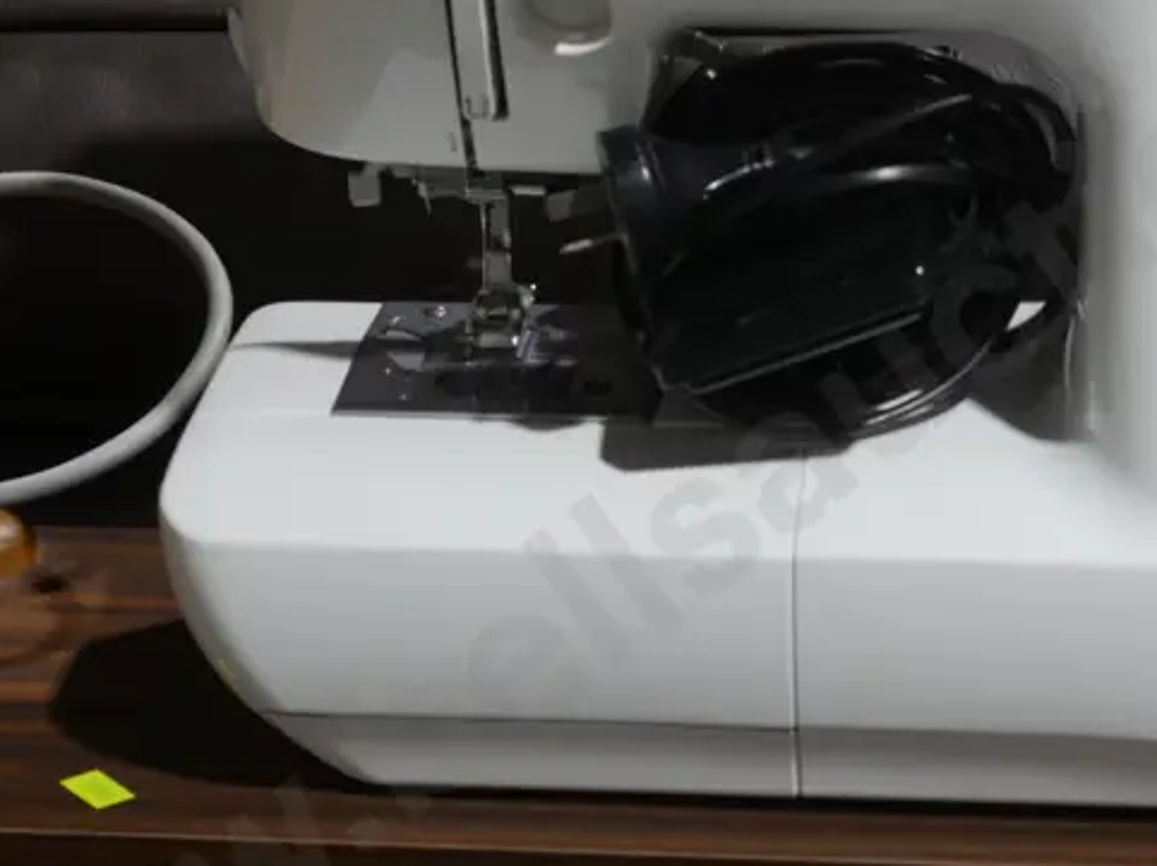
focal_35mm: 153
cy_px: 381
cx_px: 905
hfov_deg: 12.9
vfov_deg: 9.7
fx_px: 5111
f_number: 5.5
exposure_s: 1/80
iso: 500
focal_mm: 36
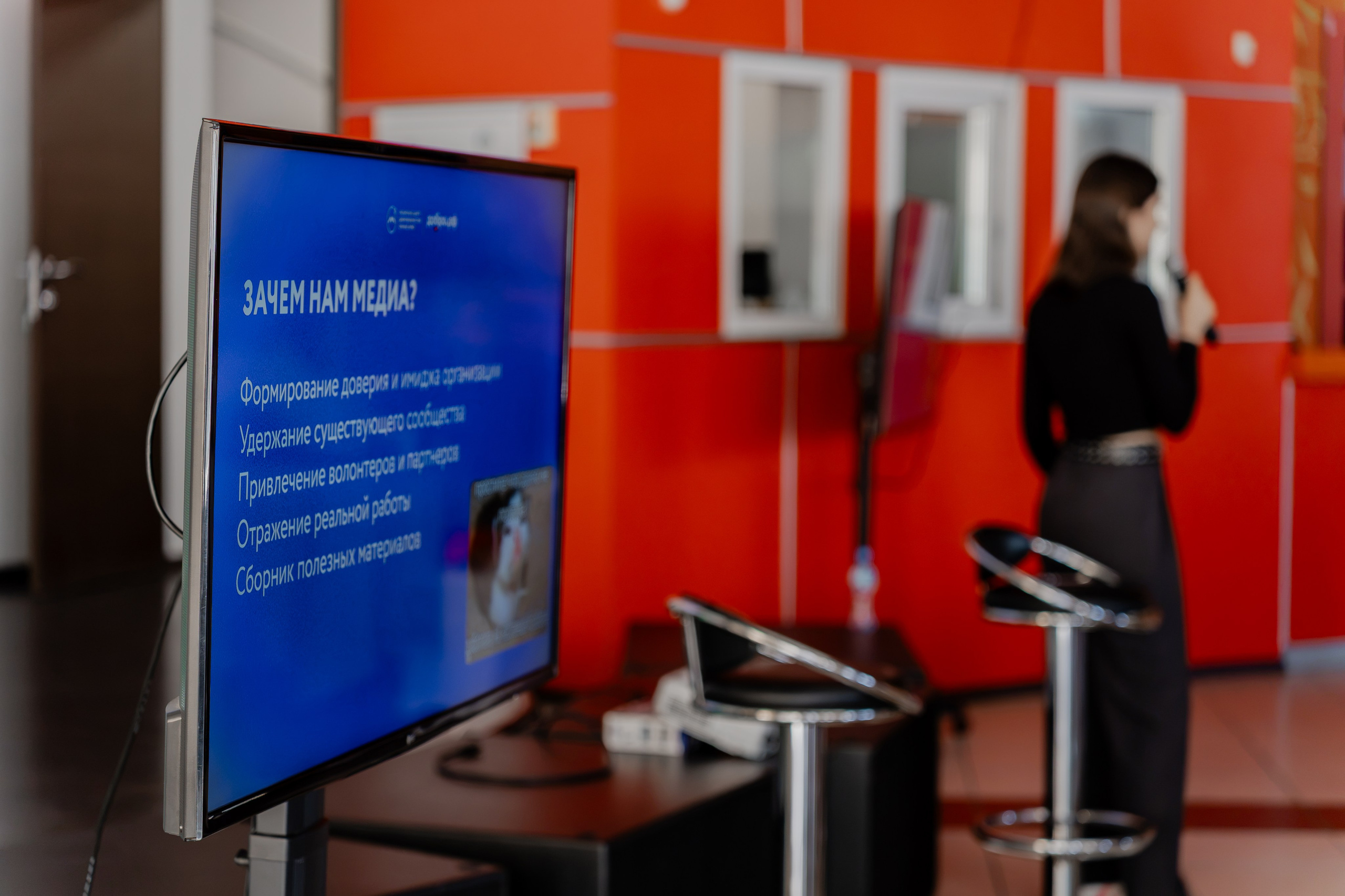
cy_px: 448
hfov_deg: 27.0
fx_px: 2802
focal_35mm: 75
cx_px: 672
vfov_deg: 18.2
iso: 640
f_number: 2.8
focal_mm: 75
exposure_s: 1/200
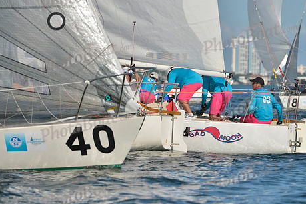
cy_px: 81
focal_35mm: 455
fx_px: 3867
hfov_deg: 4.5
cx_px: 169
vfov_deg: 3.0
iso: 200
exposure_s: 1/1000
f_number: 8
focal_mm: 360
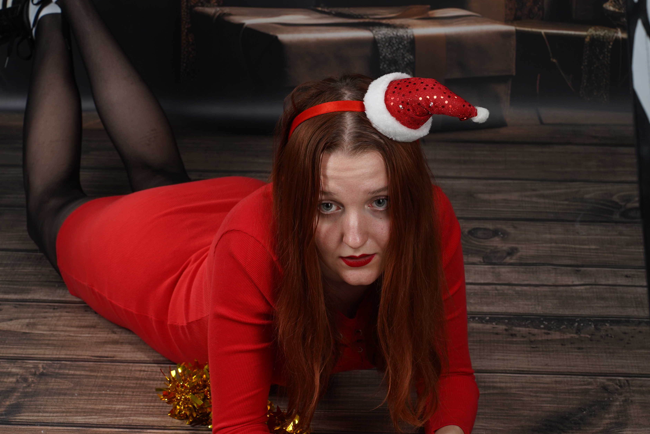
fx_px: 2130
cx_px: 314
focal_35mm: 118
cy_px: 213
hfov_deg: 17.3
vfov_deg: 11.6
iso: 320
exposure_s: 1/125
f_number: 9
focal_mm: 75
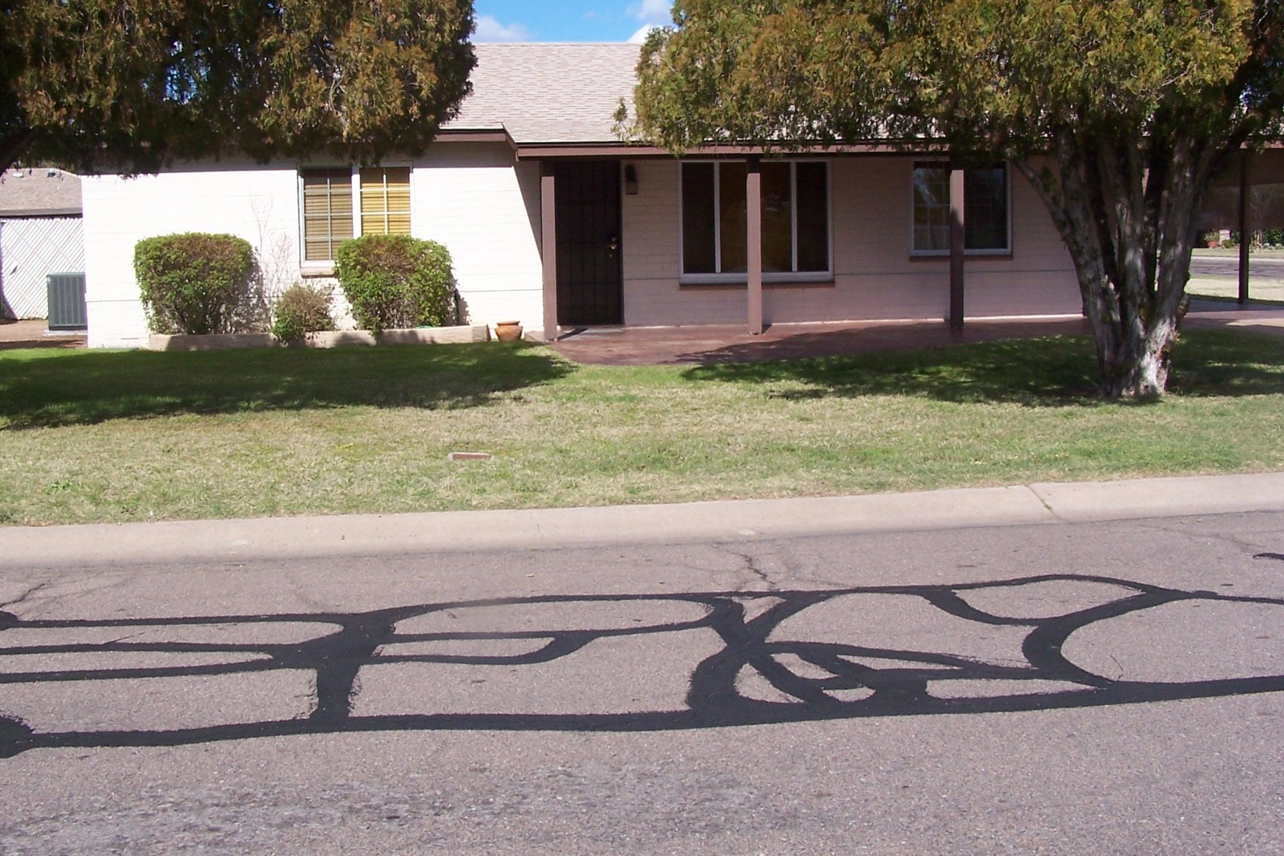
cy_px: 370
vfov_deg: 31.1
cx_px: 619
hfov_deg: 45.4
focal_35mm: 43
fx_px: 1534
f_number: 5.6
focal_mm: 6.3
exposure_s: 1/350
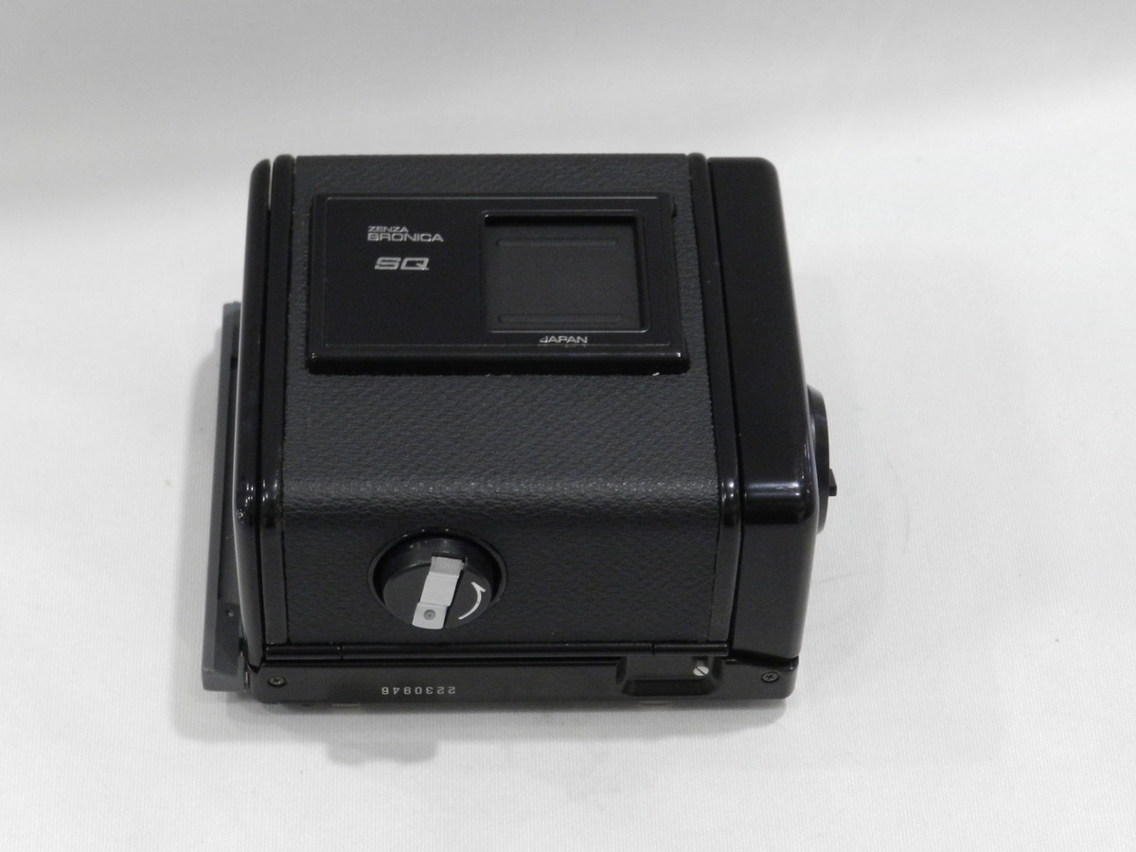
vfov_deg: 19.4
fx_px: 2494
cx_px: 568
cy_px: 426
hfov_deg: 25.7
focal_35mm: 76
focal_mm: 13.5
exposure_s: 1/50
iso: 800
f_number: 4.8
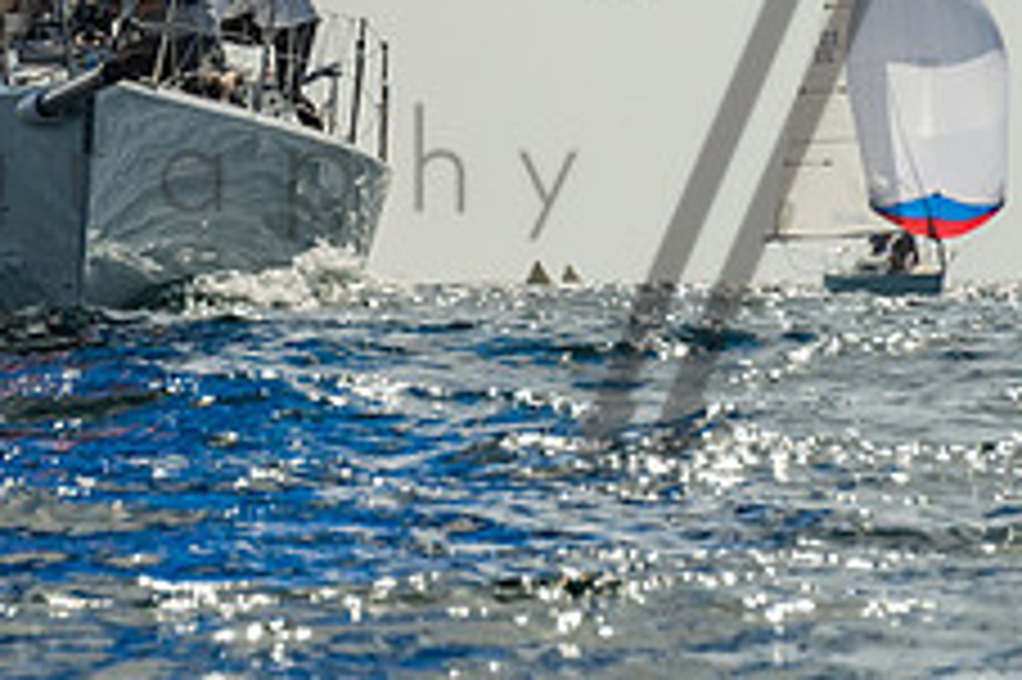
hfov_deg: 3.6
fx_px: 16425
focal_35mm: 579
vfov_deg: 2.4
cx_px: 179
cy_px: 48
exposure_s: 1/2500
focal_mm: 180
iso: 320
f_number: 6.3
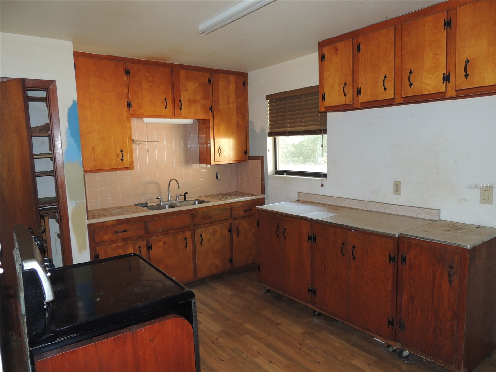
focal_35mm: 24
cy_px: 186
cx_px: 248
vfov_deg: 56.8
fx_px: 344
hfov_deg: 71.6
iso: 200
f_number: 3
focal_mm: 4.3
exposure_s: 1/30
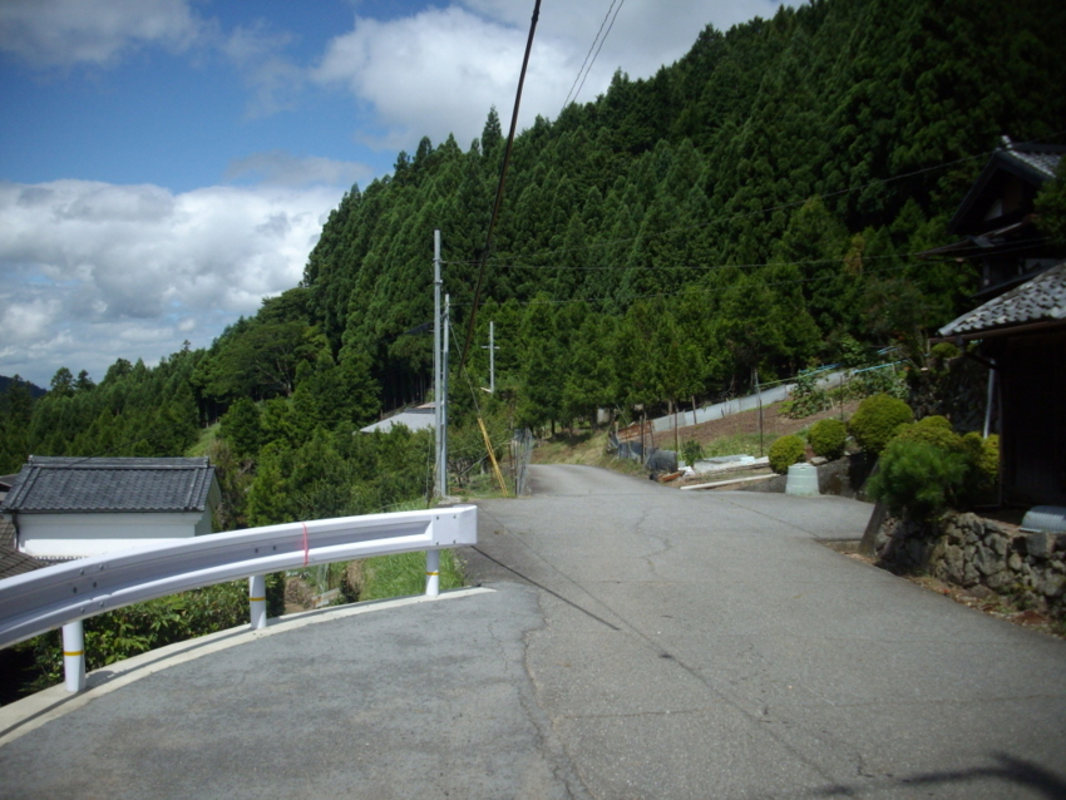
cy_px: 400
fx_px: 1140
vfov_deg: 38.7
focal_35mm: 37
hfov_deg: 50.1
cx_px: 533
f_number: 5.6
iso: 80
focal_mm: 6.2
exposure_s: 1/500
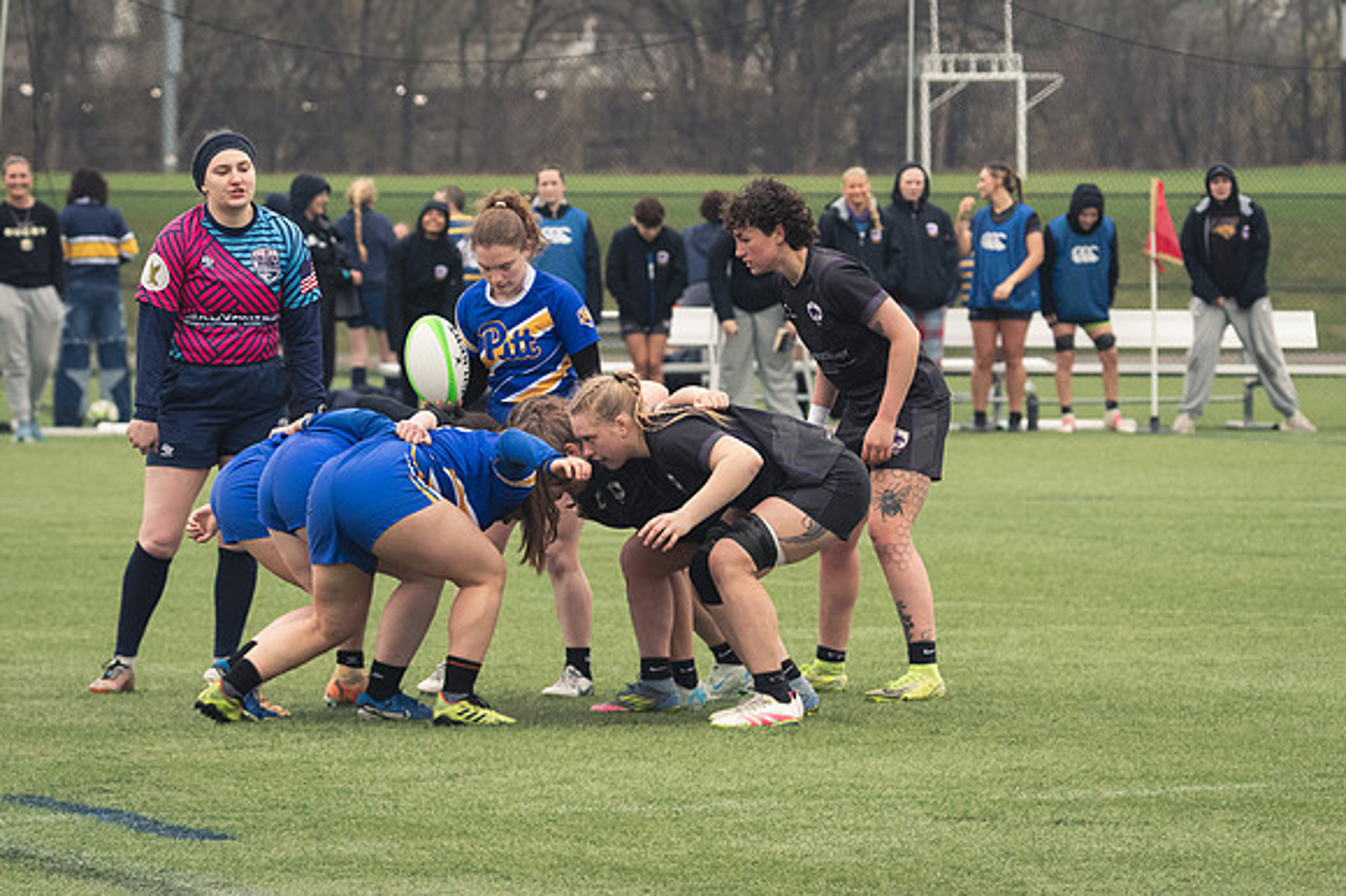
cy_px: 448
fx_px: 12331
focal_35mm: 330
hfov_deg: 6.2
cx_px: 673
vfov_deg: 4.2
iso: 3600
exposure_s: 1/800
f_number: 6.3
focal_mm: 220
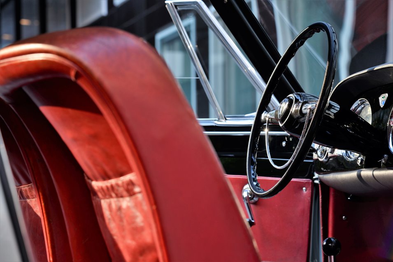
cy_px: 131
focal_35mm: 120
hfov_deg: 17.1
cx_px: 196
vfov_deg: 11.4
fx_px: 1311
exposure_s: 1/60
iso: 320
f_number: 7.1
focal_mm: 120
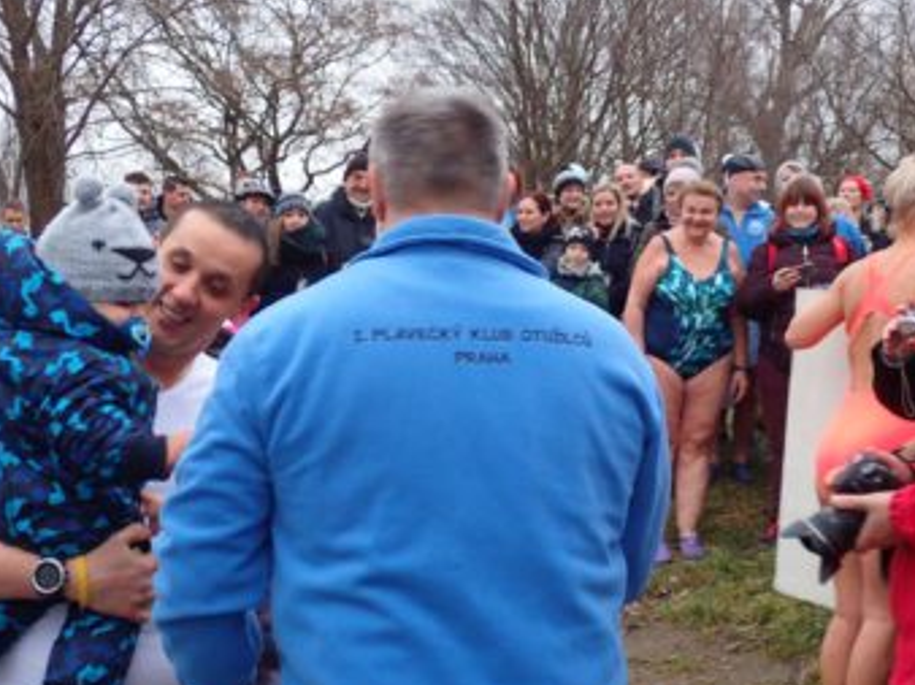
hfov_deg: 35.5
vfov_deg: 27.0
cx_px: 498
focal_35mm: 54
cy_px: 387
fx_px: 1426
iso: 320
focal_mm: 6.86
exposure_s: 1/40
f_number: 2.7
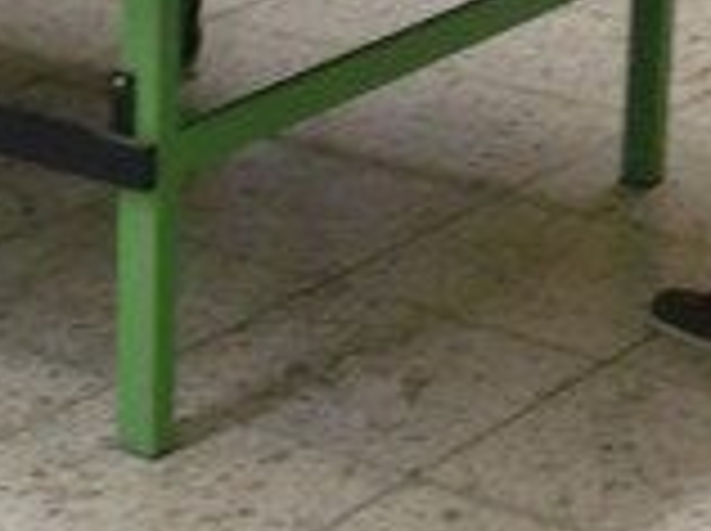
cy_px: -360
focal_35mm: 128
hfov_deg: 15.2
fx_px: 2625
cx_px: 0
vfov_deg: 10.9
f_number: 2.8
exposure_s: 1/60
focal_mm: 6.3
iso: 320
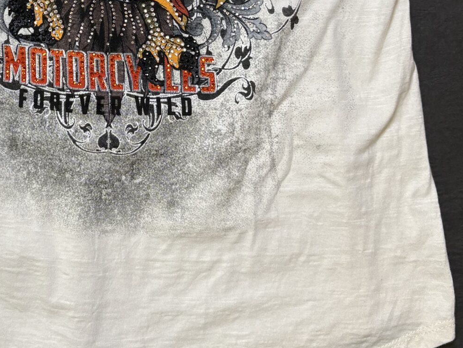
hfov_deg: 28.2
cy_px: 20
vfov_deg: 21.3
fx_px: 896
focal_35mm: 67
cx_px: 80
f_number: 1.6
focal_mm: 5.96
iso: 80
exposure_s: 1/100
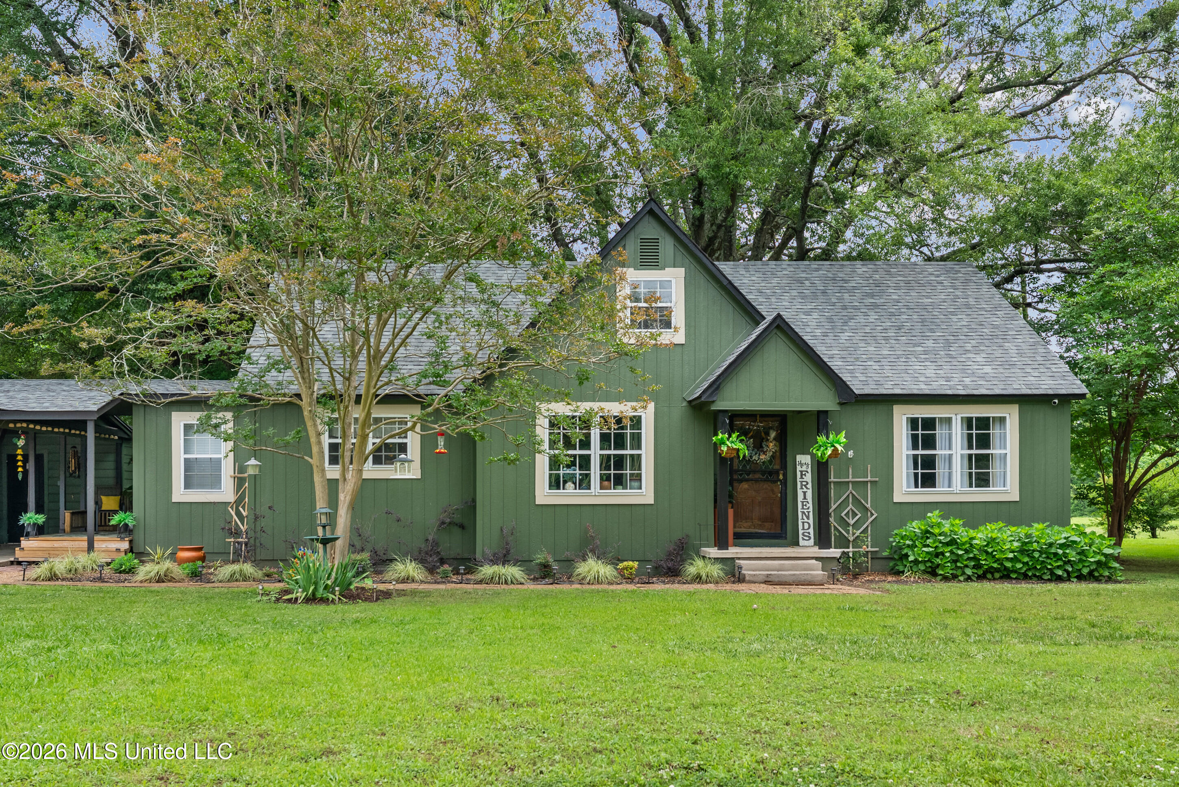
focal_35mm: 35
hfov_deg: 54.4
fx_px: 1147
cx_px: 590
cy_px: 394
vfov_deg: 37.9
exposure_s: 1/160
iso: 800
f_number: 9
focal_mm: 35
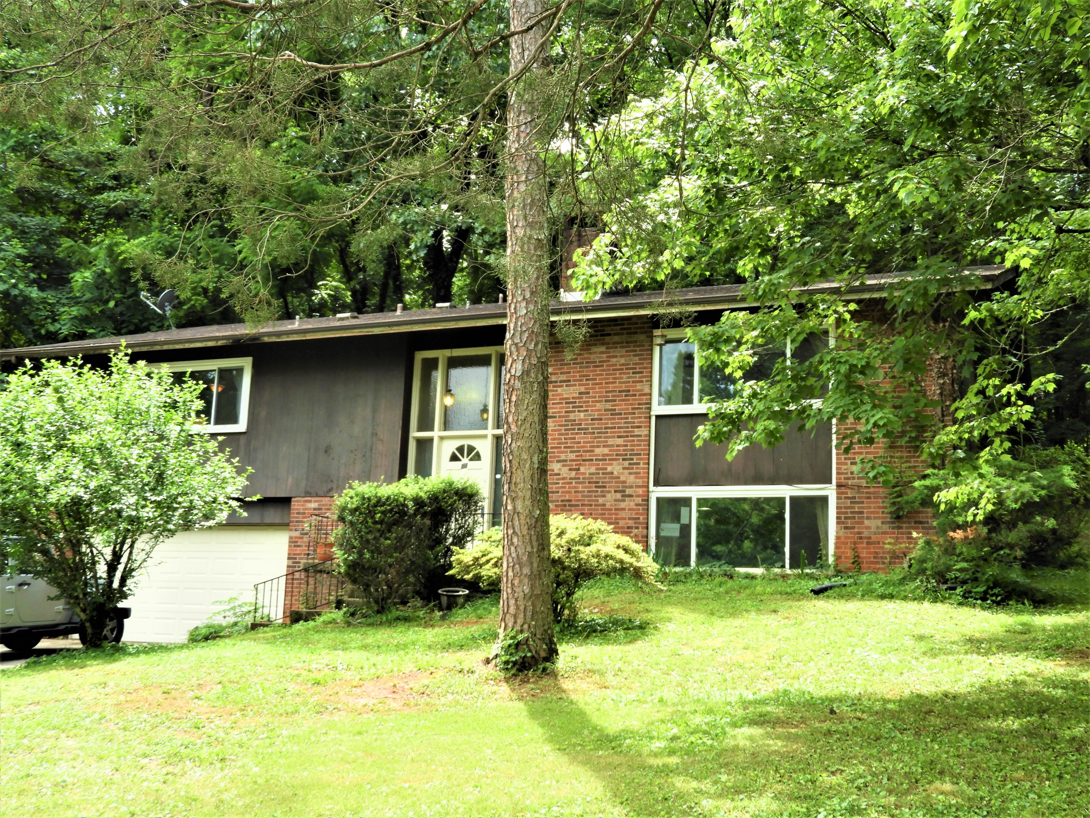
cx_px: 545
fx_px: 1260
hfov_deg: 46.8
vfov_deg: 36.0
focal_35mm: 40
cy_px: 409
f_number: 3.8
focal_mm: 7.2
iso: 100
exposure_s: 1/200
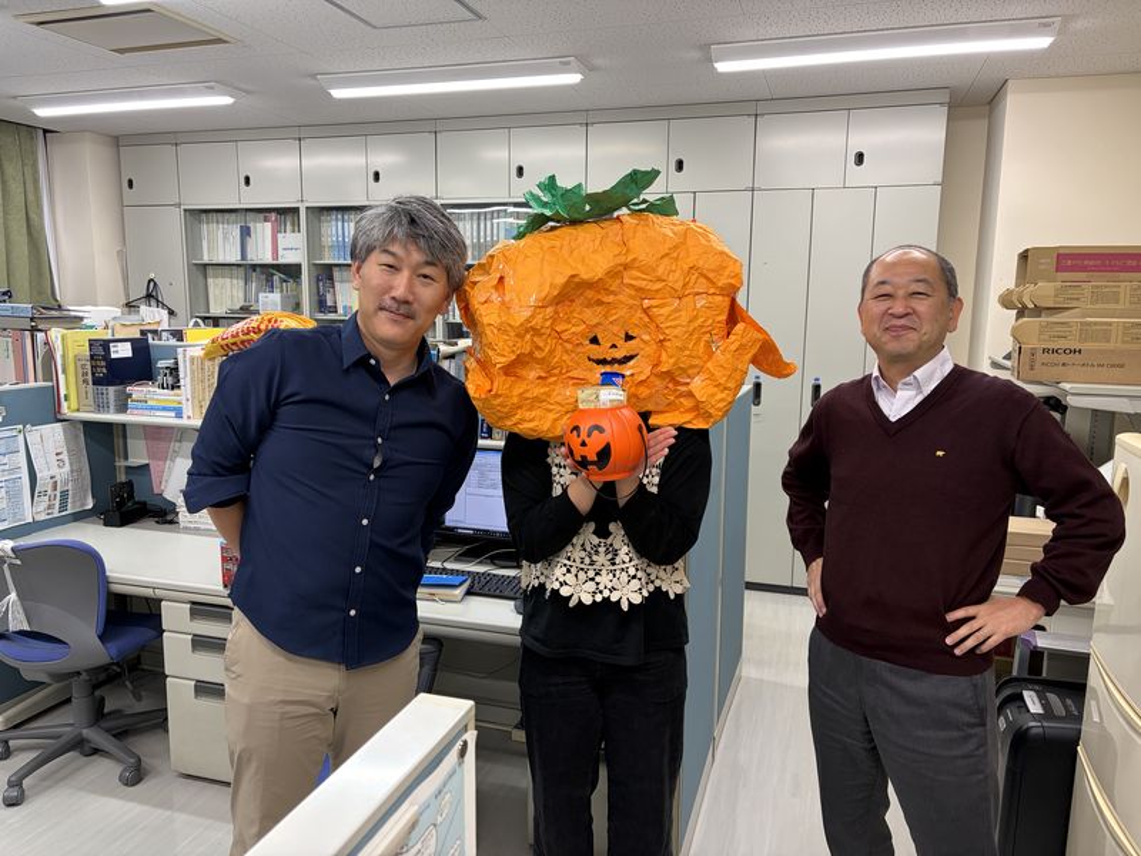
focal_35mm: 26
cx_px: 570
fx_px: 857
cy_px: 428
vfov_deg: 53.1
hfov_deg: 67.3
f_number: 1.6
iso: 100
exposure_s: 1/100
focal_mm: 5.96
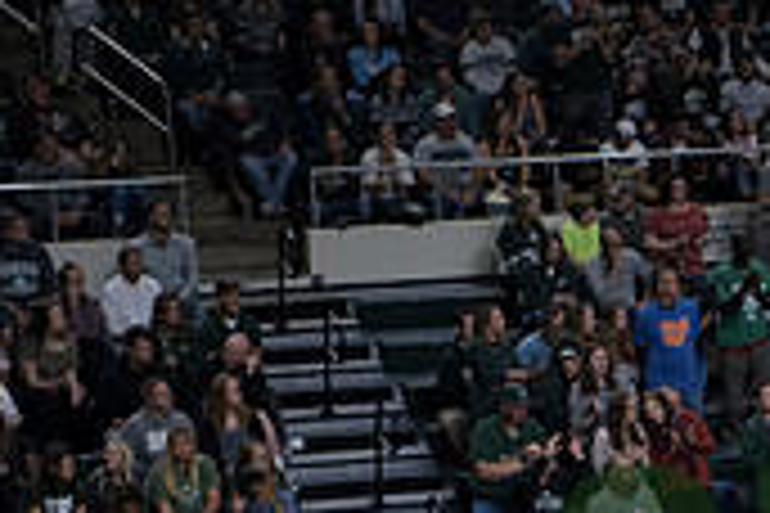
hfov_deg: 8.6
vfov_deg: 5.7
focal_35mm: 238
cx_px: 896
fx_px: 5090
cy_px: 677
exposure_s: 1/1000
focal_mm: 70
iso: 2000
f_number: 2.8
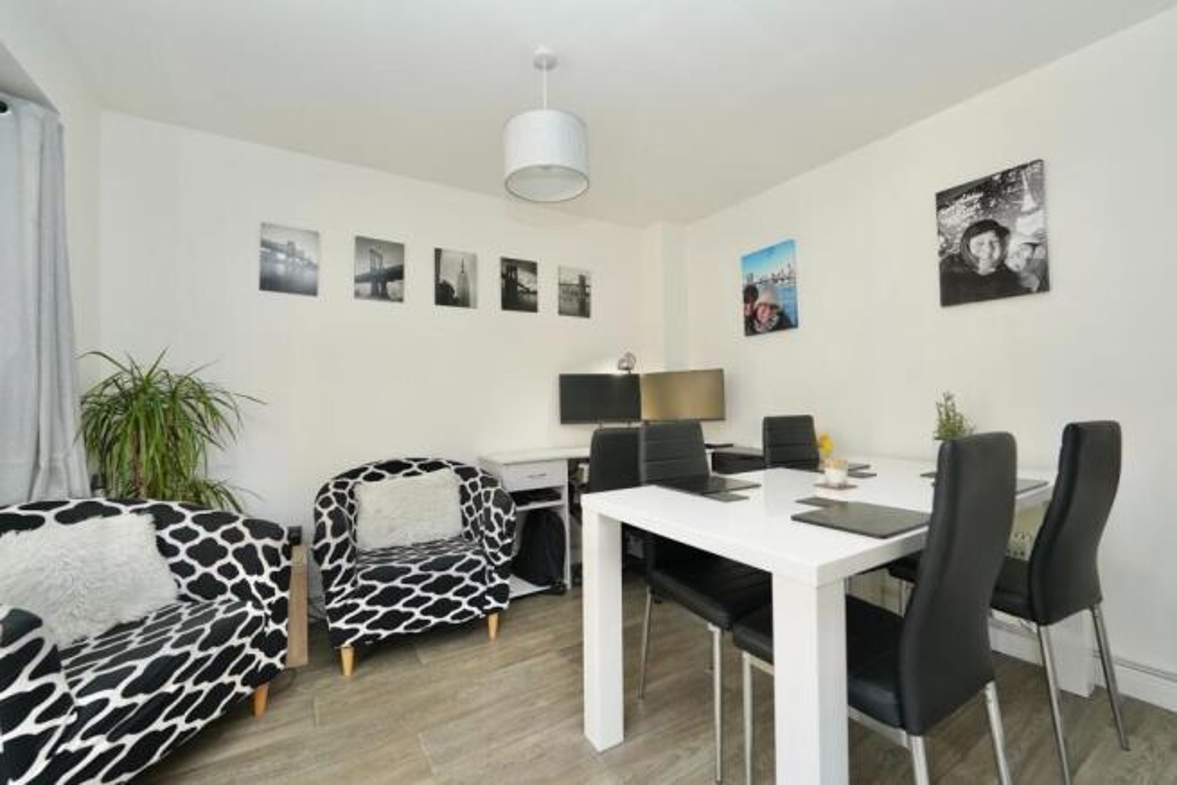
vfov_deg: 81.2
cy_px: 392
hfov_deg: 104.2
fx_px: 458
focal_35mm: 14
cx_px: 588
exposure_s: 1/160
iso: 1600
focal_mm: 14
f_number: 3.5
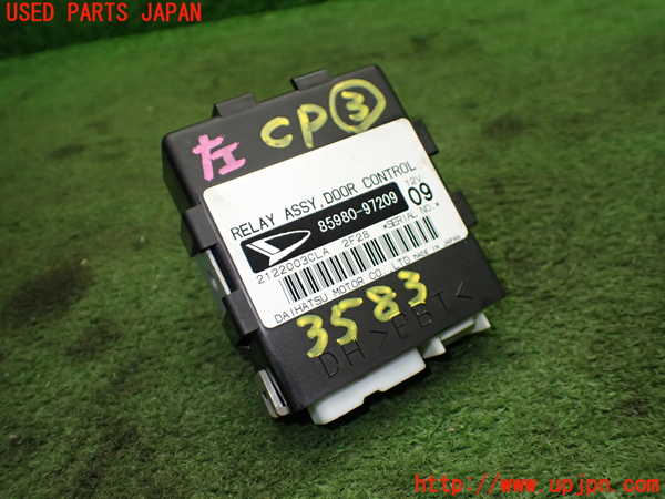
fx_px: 576
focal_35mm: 30
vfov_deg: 46.8
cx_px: 332
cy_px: 250
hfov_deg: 60.0
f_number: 2.3
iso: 320
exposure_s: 1/125
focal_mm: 5.4
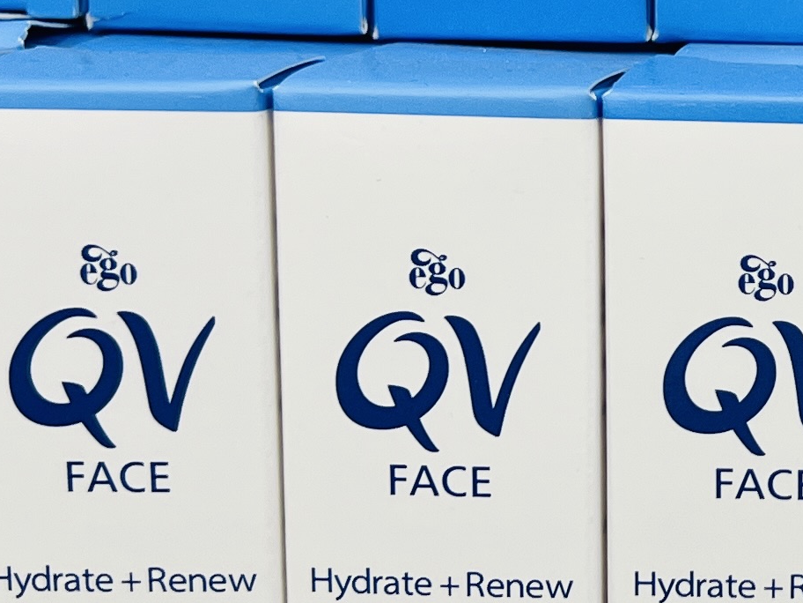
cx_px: 1060
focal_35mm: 115
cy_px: 230
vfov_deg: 12.9
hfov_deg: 16.2
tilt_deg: -9.3
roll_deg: +0.7
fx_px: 2668
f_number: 1.5
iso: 40
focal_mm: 5.7
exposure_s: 1/202
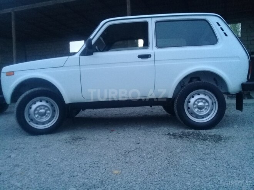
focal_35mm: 31
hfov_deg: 58.4
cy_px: 95
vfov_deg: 45.4
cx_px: 127
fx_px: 227
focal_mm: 3.3
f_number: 2.2
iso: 320
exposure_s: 1/17
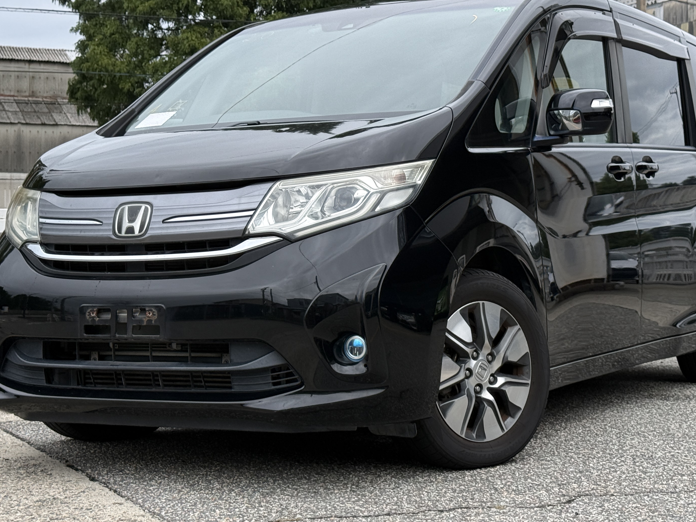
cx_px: 356
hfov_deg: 27.8
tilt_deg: +2.5
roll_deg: +0.2
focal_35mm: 70
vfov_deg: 21.0
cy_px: 193
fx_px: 1408
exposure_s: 1/1149
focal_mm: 6.76
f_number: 1.78
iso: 80
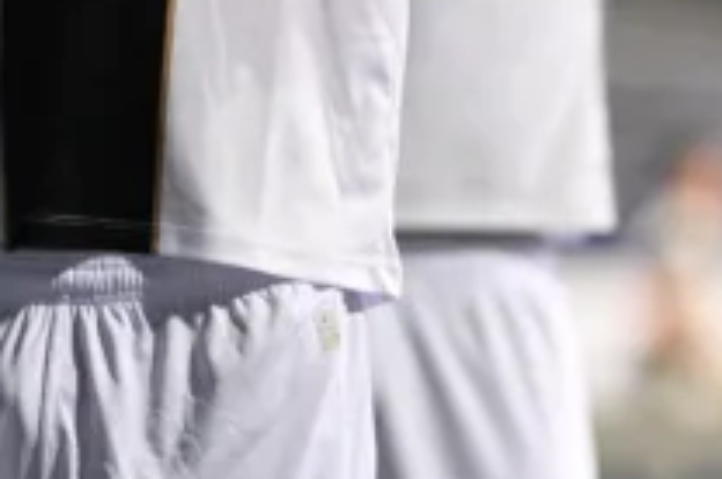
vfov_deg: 2.1
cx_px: 187
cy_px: -477
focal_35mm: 666
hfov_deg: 3.1
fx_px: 13336
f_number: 1.8
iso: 2000
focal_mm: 135
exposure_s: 1/800
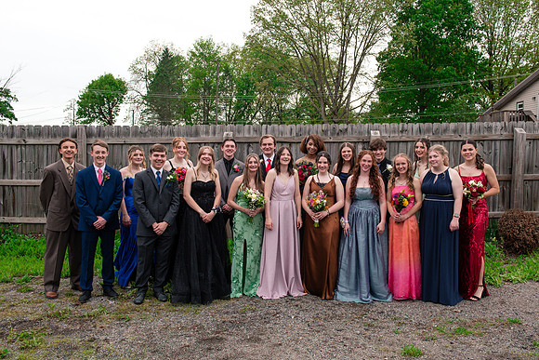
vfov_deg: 38.3
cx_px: 299
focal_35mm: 35
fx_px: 518
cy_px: 168
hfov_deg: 54.9
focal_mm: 31
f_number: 8
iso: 500
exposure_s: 1/250
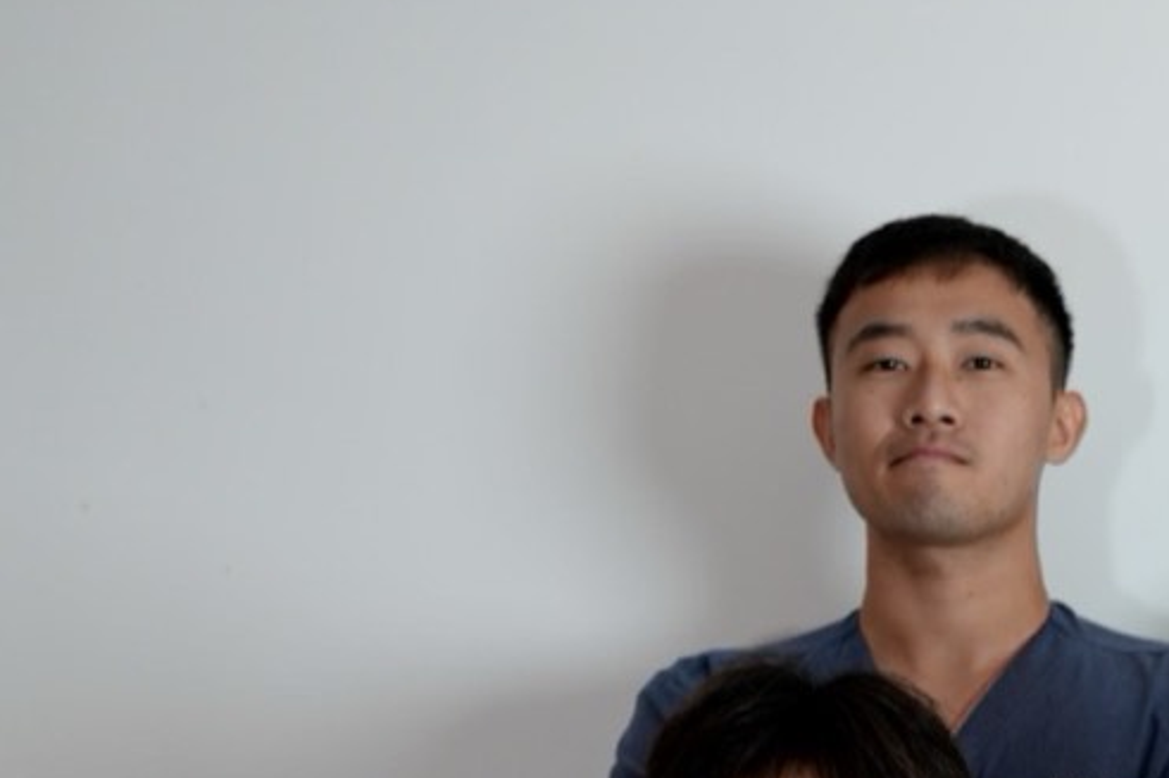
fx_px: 3473
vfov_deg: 12.4
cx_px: 1555
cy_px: 1010
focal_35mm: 107
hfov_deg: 17.8
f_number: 2.8
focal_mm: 35
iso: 125
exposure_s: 1/40
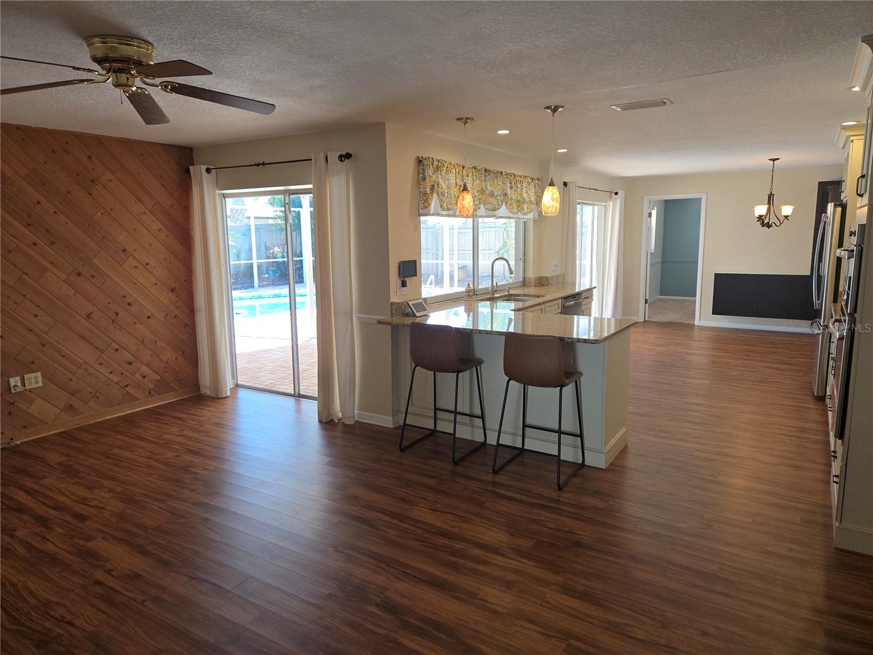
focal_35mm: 23
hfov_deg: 73.9
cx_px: 436
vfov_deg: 58.9
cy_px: 328
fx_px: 580
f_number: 1.8
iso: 50
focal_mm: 5.4
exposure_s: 1/120
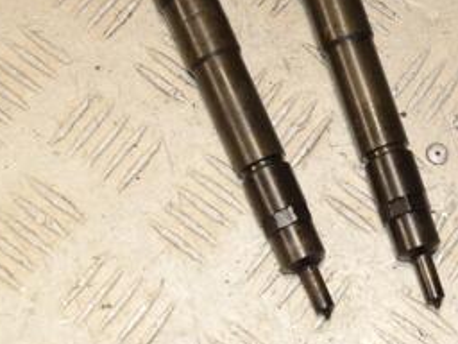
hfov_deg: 16.3
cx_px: 453
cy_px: -2
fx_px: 1563
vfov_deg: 12.4
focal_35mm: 118
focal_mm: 35
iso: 800
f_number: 8
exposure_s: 1/200
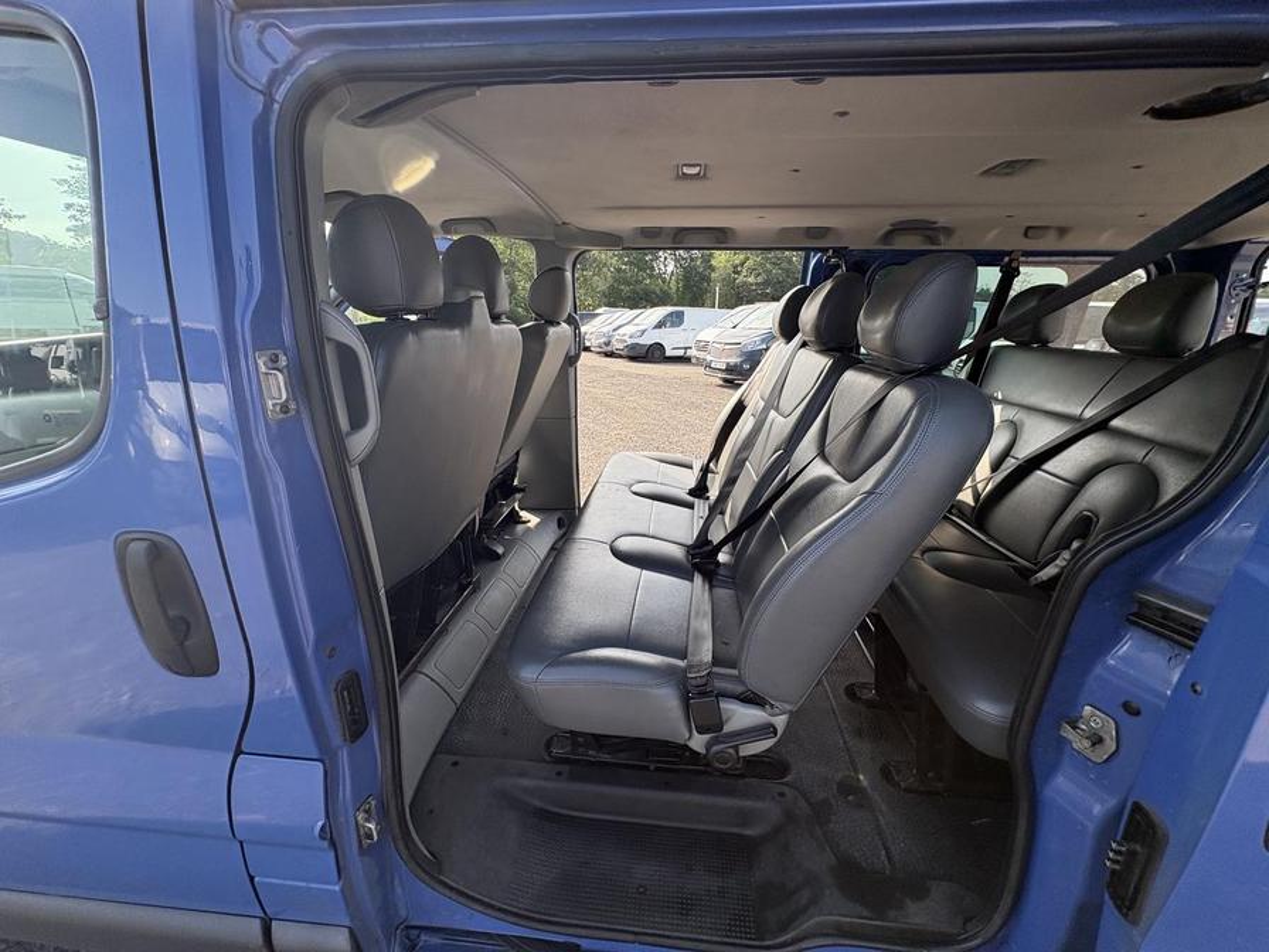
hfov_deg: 102.1
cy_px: 476
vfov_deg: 85.7
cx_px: 634
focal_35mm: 14
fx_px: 513
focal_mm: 2.22
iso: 64
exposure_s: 1/537
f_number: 2.2
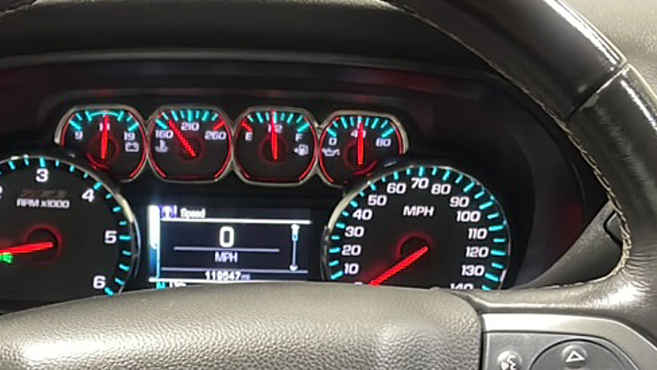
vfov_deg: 19.4
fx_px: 1046
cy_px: 387
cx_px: 234
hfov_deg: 34.6
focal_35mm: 60
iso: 640
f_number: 1.6
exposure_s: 1/40
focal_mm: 5.1
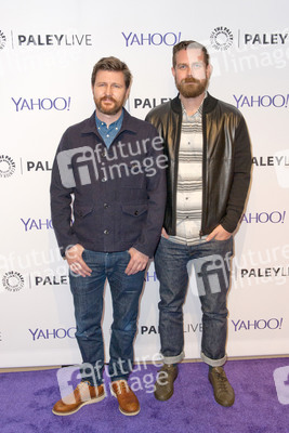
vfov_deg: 58.7
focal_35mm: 32
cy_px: 216
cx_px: 144
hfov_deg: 41.1
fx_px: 385
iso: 400
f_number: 4
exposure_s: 1/400
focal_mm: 32
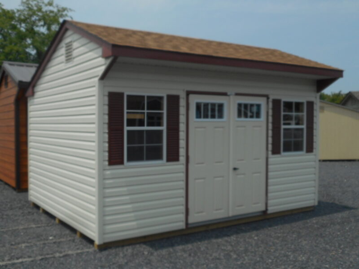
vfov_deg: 48.2
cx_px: 180
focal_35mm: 29
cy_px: 134
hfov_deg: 61.7
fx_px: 301
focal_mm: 5.2
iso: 80
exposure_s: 1/200
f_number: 11.3
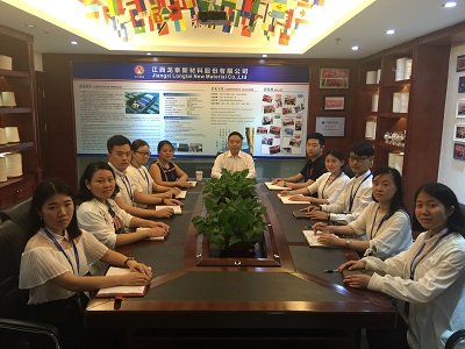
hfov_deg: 61.7
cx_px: 232
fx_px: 390
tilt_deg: -9.7
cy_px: 174
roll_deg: -3.0
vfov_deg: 48.2
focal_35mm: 29
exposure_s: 1/17
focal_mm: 4.15
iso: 100
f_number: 2.2
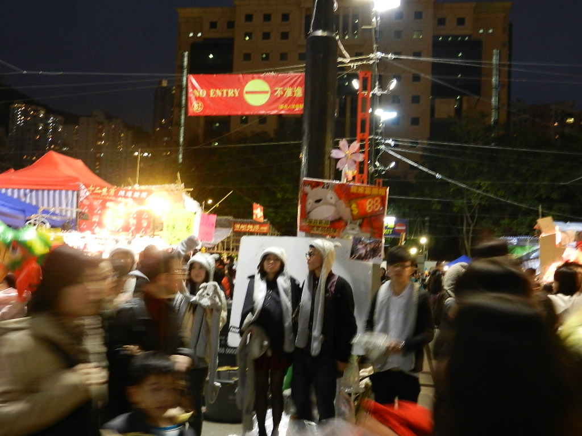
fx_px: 639
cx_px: 291
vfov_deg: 37.7
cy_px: 218
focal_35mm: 38
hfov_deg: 49.0
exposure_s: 1/8
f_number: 4
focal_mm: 6.9
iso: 400
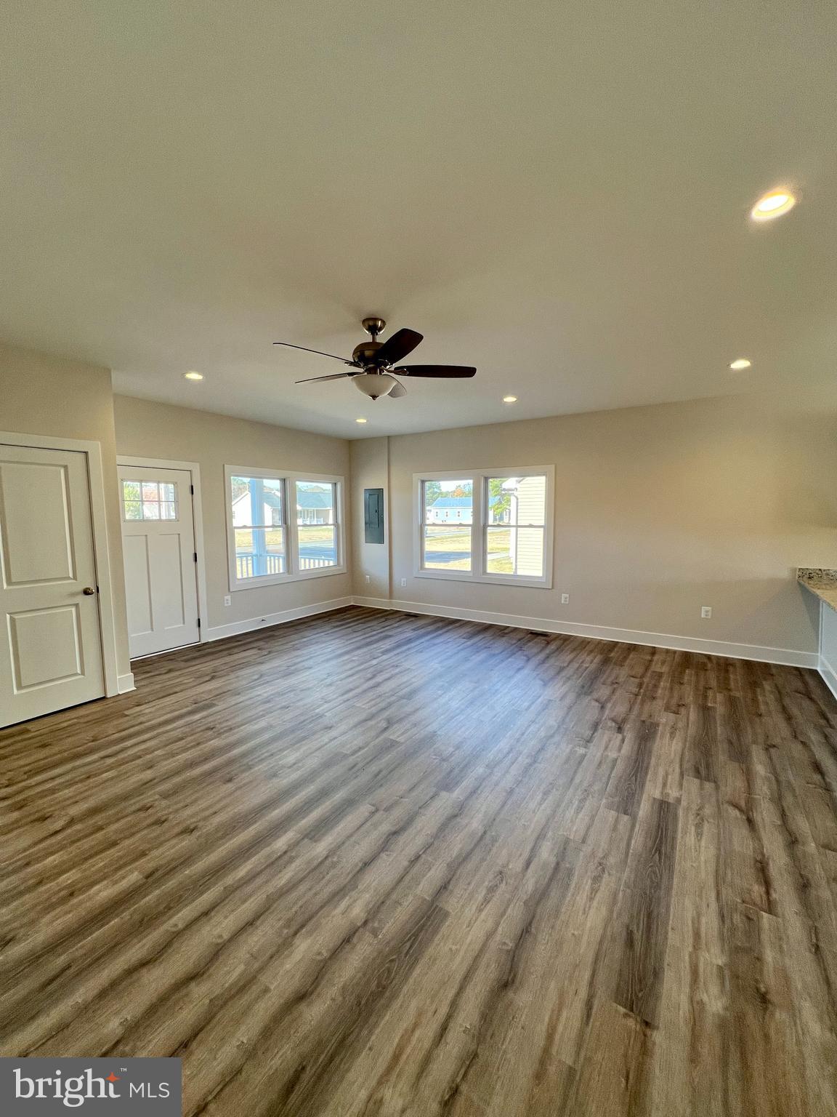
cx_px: 418
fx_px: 419
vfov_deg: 106.2
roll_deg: +1.4
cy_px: 558
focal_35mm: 13
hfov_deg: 89.9
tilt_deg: -4.3
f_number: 1.8
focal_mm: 1.57
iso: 80
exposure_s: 1/120
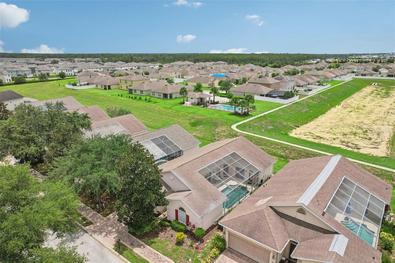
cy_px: 132
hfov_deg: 78.6
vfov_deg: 57.2
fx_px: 241
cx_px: 198
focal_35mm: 22
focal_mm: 8.4
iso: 130
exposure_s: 1/3000
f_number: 2.8
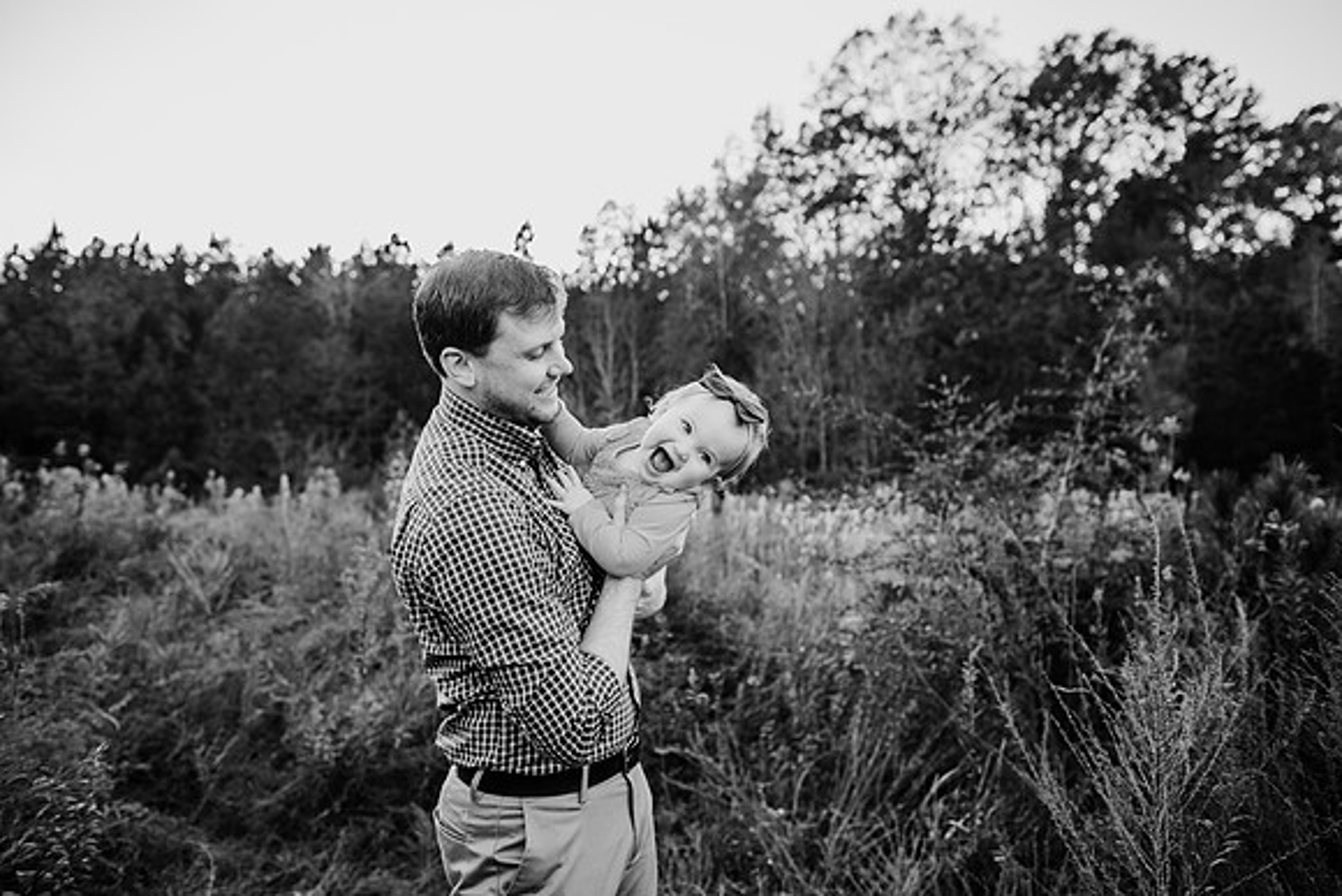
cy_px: 448
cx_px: 671
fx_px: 895
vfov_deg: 53.2
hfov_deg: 73.7
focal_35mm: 24
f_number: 2.8
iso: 100
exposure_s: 1/250
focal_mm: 24
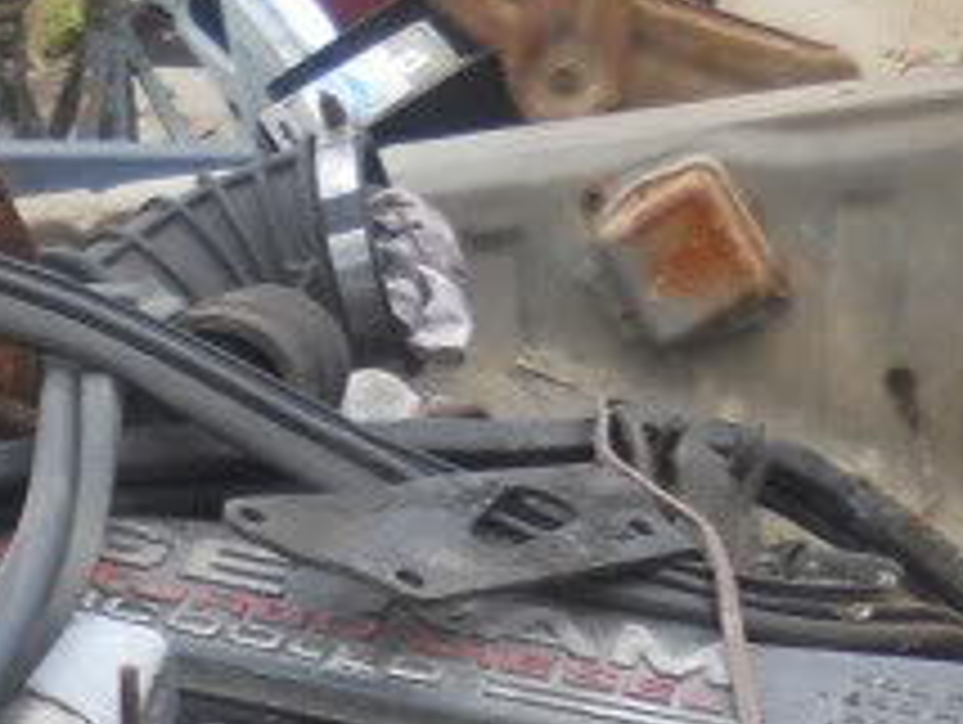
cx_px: 45
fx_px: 3593
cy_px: 1268
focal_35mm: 129
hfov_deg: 15.1
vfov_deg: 10.8
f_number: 3.2
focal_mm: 4.9
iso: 80
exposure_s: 1/40
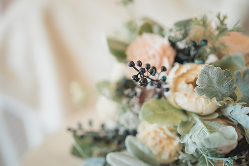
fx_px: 352
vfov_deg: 26.6
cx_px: 124
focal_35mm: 51
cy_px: 83
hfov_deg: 39.0
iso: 500
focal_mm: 50
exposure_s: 1/320
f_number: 1.4
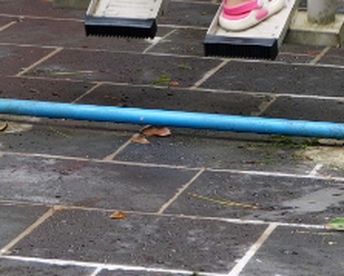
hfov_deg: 6.7
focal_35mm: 289
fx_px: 2946
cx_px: -9
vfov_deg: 5.2
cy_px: -392
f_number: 2.8
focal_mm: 43
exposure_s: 1/200
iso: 200
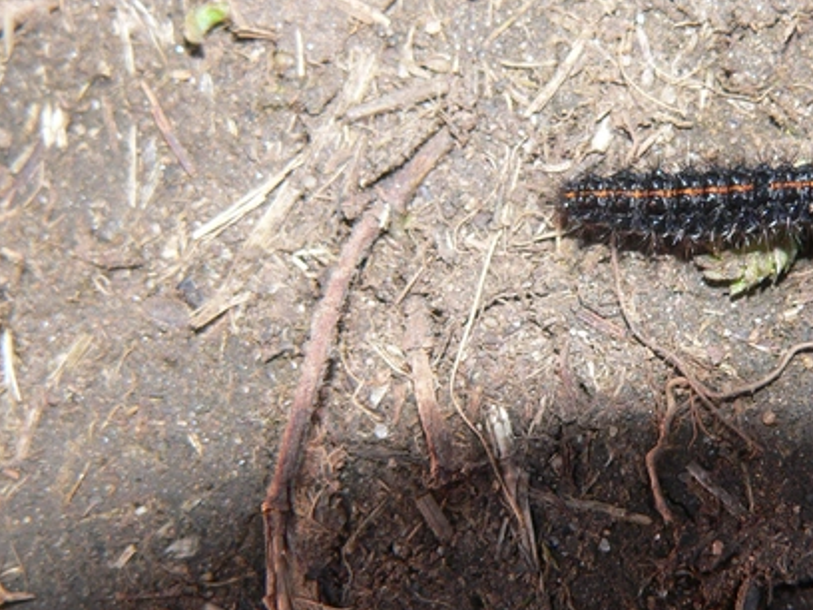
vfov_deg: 13.1
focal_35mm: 113
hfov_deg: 17.3
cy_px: 305
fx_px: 2654
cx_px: 626
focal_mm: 12
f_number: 4
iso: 100
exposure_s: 1/60
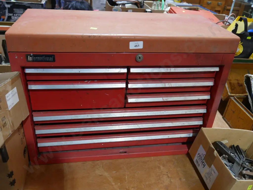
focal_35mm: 32
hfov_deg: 56.8
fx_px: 234
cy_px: 95
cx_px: 126
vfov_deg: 44.2
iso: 500
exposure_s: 1/60
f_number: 3.6
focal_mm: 16
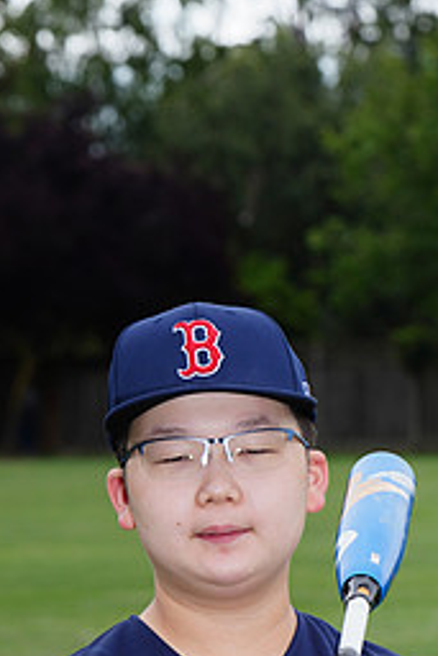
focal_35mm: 306
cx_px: 301
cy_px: 733
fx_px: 5577
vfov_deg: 6.7
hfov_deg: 4.5
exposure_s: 1/250
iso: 200
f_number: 9
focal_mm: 135
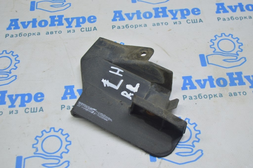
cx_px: 126
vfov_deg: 25.0
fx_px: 379
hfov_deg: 36.9
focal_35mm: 54
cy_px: 84
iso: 400
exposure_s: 1/40
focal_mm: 36
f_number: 4.8
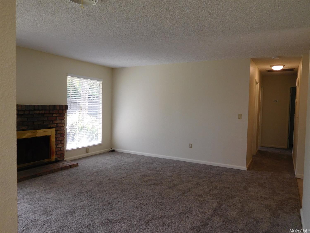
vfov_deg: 54.9
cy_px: 116
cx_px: 155
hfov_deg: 69.4
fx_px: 224
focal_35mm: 25
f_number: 3.4
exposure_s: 1/60
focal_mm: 4.5
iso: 125
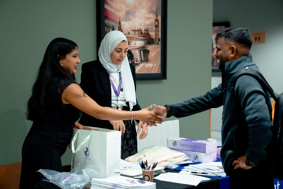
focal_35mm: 71
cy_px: 94
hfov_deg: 28.4
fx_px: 560
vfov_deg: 19.1
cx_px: 142
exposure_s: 1/250
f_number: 2.8
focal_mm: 70
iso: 2500
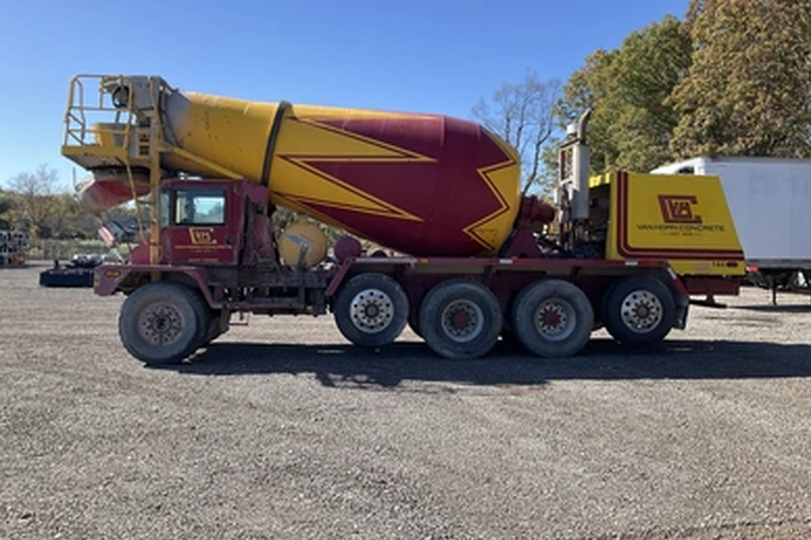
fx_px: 698
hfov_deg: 60.3
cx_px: 409
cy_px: 246
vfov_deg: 42.3
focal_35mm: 31
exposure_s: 1/978
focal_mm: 3
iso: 25
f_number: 1.8
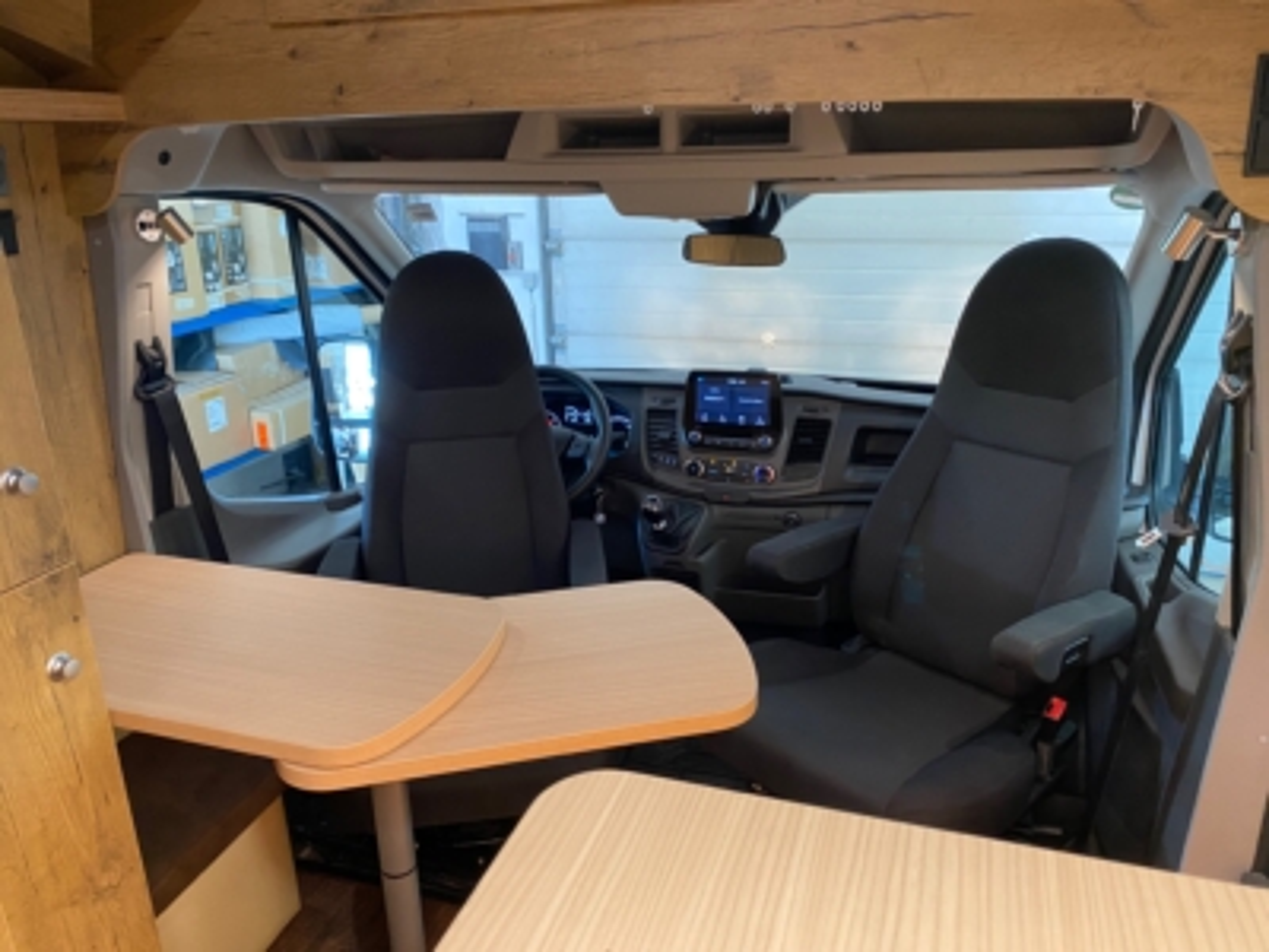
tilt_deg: -19.7
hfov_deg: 67.3
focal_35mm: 26
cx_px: 634
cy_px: 476
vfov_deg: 53.1
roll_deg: +1.7
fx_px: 953
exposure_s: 1/50
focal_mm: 4.25
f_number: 1.8
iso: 200
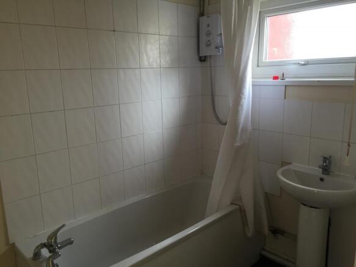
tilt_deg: -10.5
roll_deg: +1.1
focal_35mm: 29
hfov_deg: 61.7
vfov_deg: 48.2
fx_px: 298
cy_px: 134
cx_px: 178
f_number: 2.2
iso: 32
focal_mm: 4.15
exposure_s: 1/30
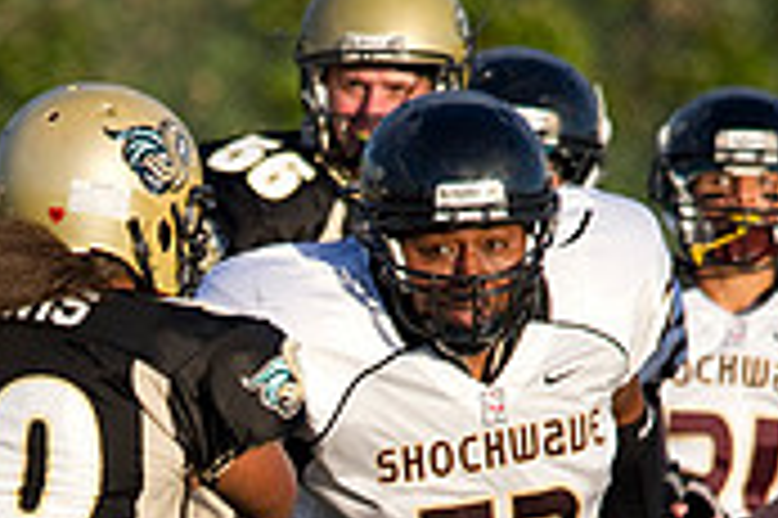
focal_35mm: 1172
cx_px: 130
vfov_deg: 1.2
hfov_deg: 1.8
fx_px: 25304
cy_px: 608
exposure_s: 1/1000
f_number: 6
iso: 560
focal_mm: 350
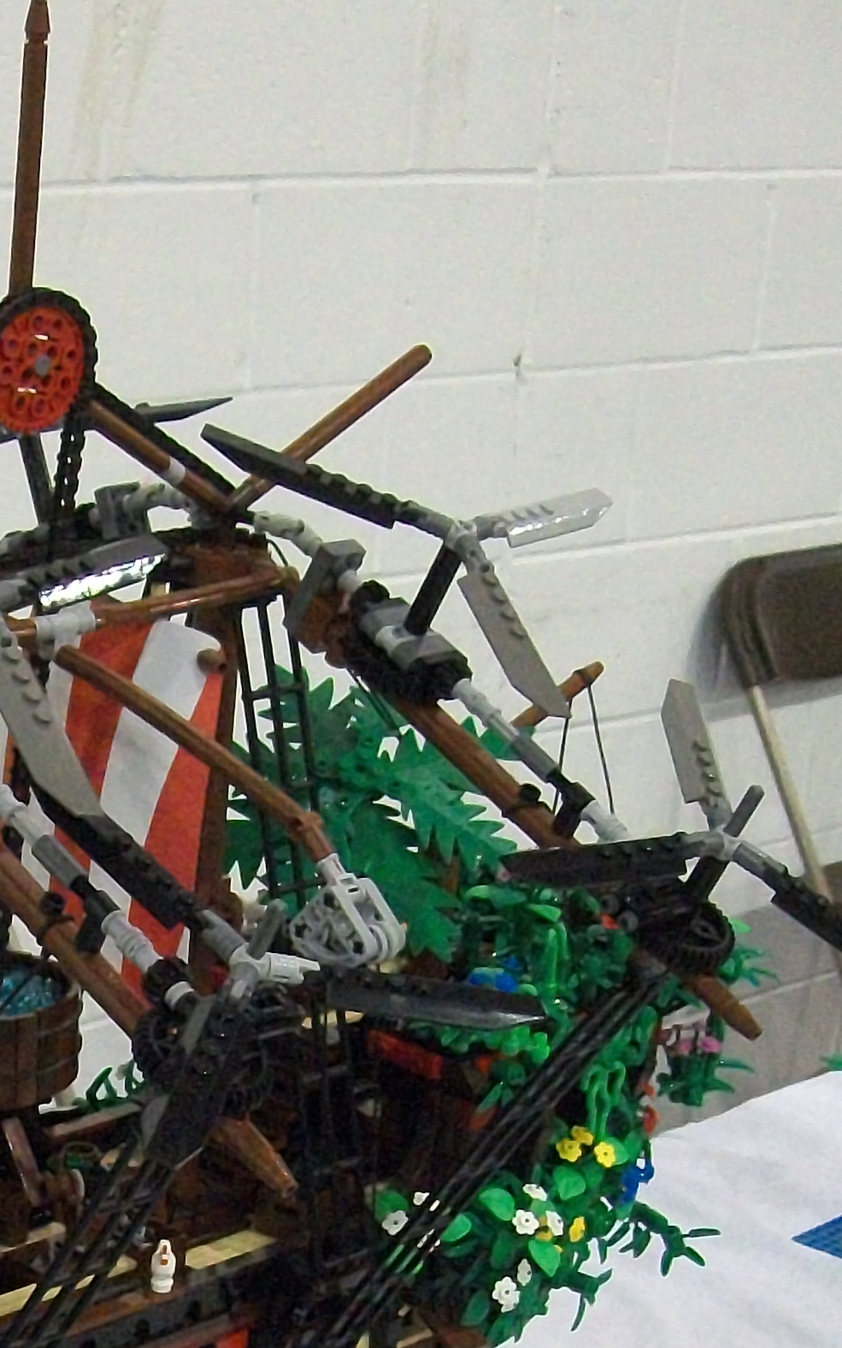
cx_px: -74
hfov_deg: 16.1
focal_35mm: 79
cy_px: 1240
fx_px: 2902
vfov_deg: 25.3
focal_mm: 6
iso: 510
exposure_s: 1/60
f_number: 2.7
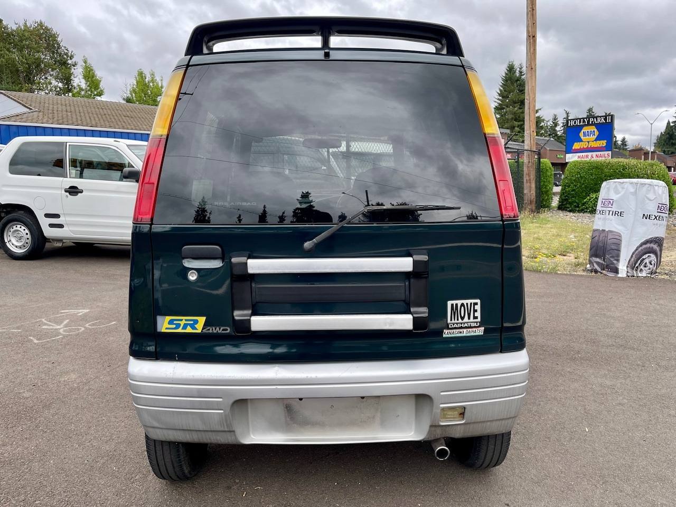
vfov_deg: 54.9
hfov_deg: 69.4
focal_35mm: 25
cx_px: 338
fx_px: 488
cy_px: 254
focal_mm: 5.1
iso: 32
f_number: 1.6
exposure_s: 1/480
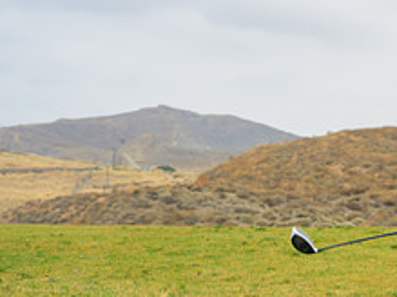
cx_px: 524
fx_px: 1490
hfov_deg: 14.5
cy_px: 151
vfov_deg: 11.4
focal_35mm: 130
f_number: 4
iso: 800
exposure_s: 1/3200
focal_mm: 51
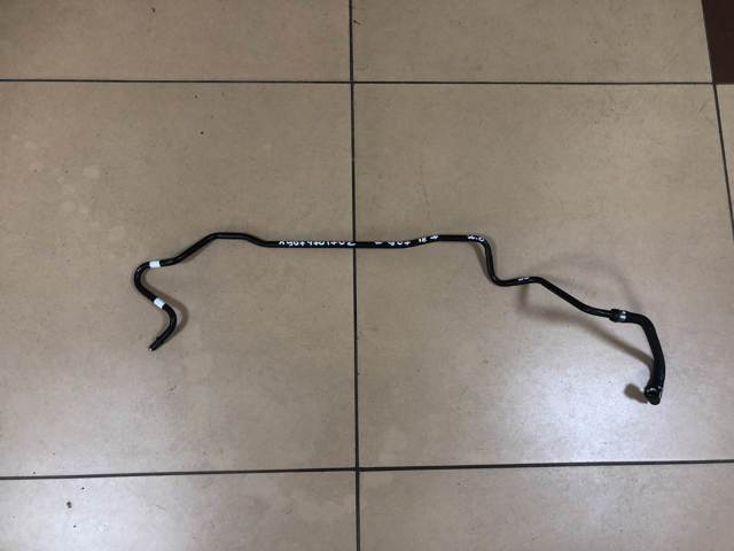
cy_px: 276
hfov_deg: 63.4
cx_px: 367
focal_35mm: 28
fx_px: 594
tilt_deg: -78.8
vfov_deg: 49.7
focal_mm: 4
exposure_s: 1/20
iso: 40
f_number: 1.8
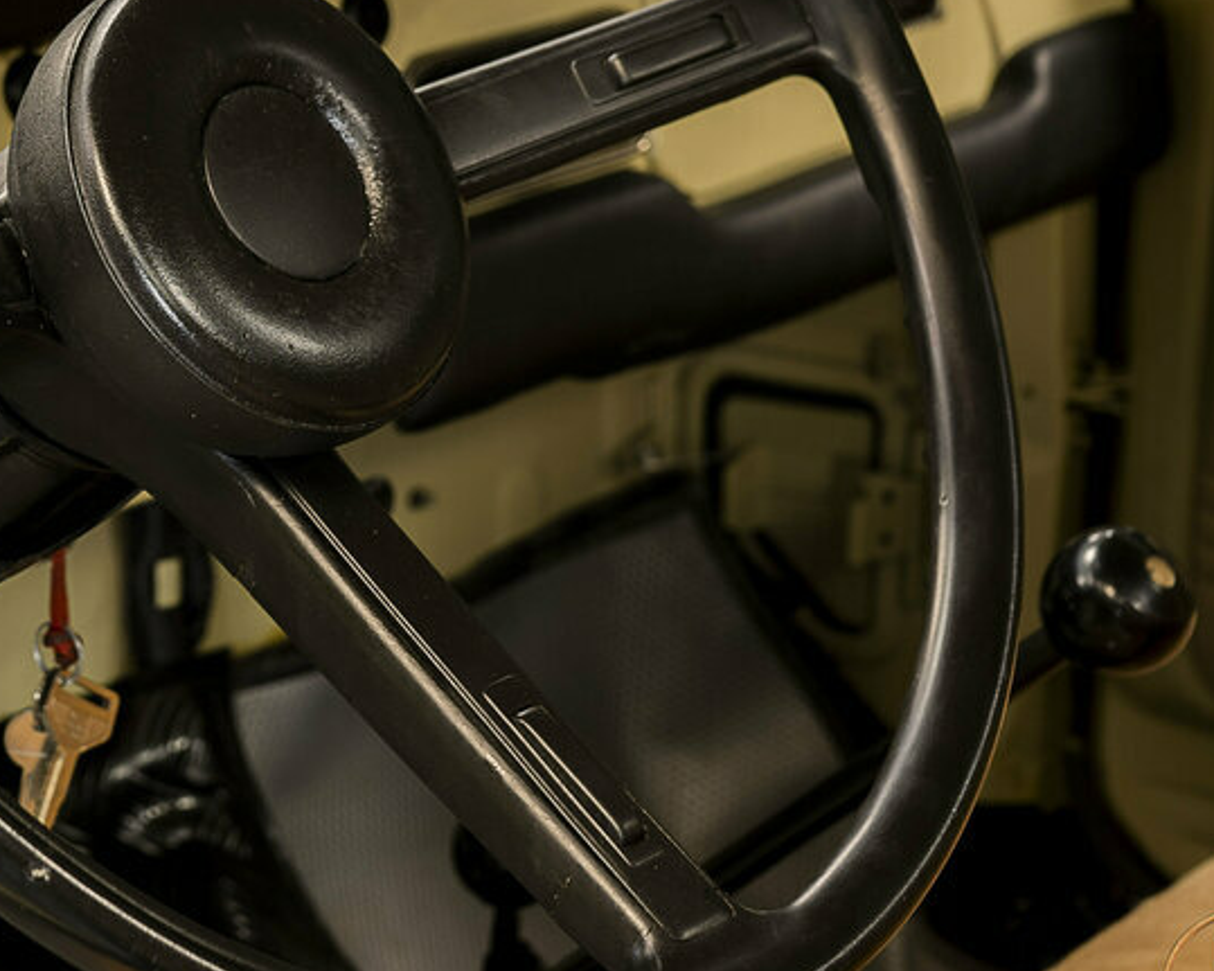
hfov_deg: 20.3
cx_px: 74
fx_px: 3305
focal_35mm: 92
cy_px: 221
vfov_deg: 16.6
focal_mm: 44
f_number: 8
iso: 250
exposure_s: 2
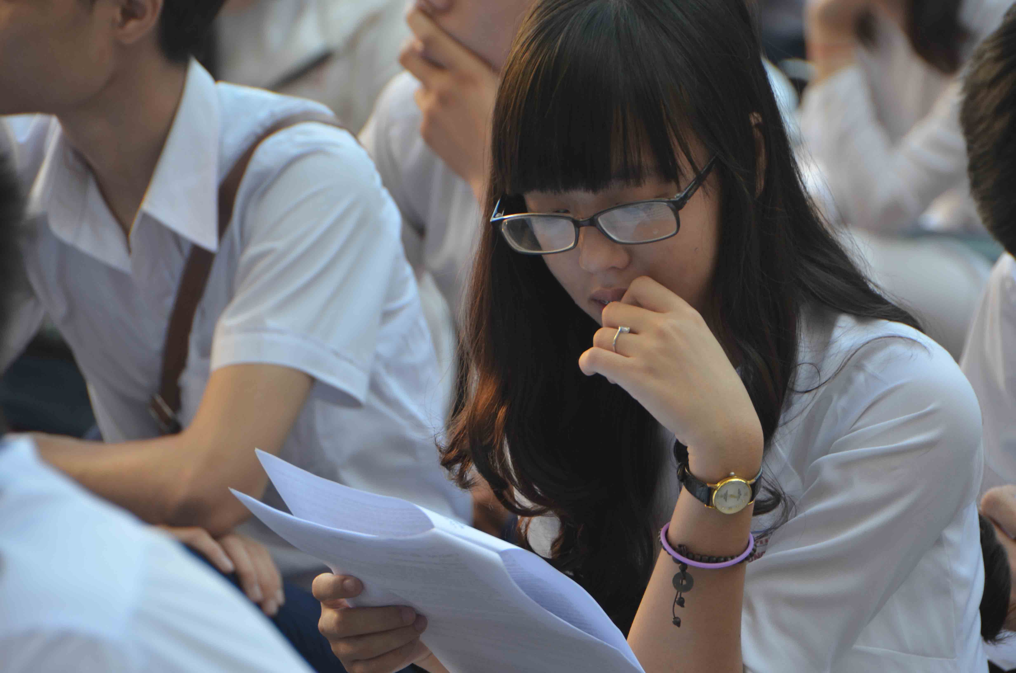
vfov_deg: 4.6
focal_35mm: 300
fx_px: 8449
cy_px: 336
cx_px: 508
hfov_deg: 6.9
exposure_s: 1/100
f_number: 6.3
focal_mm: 200
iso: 320
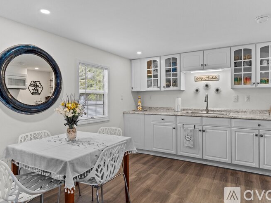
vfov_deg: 61.1
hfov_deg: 76.4
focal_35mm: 22
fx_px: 172
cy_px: 100
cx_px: 136
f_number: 5
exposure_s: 1/125
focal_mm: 20
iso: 800
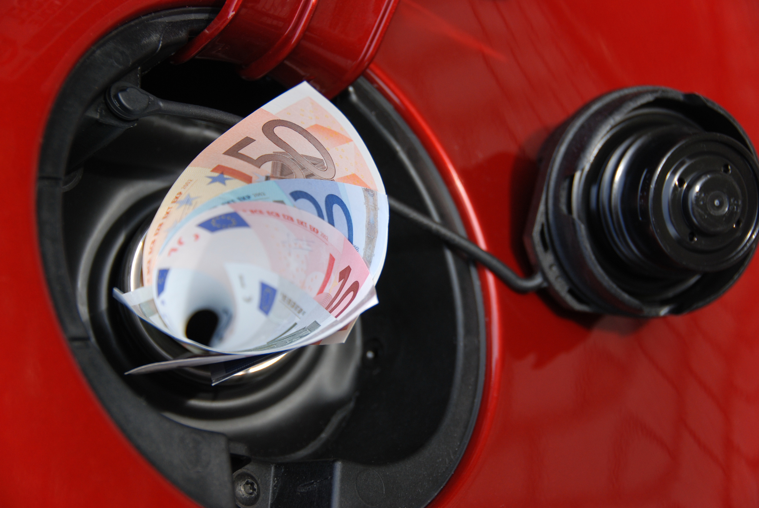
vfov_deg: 14.8
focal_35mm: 93
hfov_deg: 21.9
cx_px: 380
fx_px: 1963
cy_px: 254
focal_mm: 62
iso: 200
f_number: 5
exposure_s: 1/160
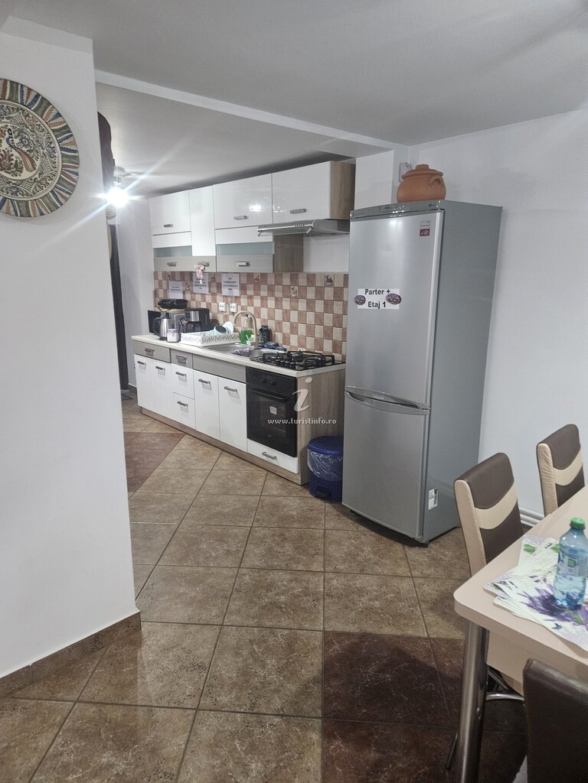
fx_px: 521
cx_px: 294
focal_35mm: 23
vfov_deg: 73.9
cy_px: 392
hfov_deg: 58.9
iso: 800
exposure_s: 1/50
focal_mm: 5.4
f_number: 1.8
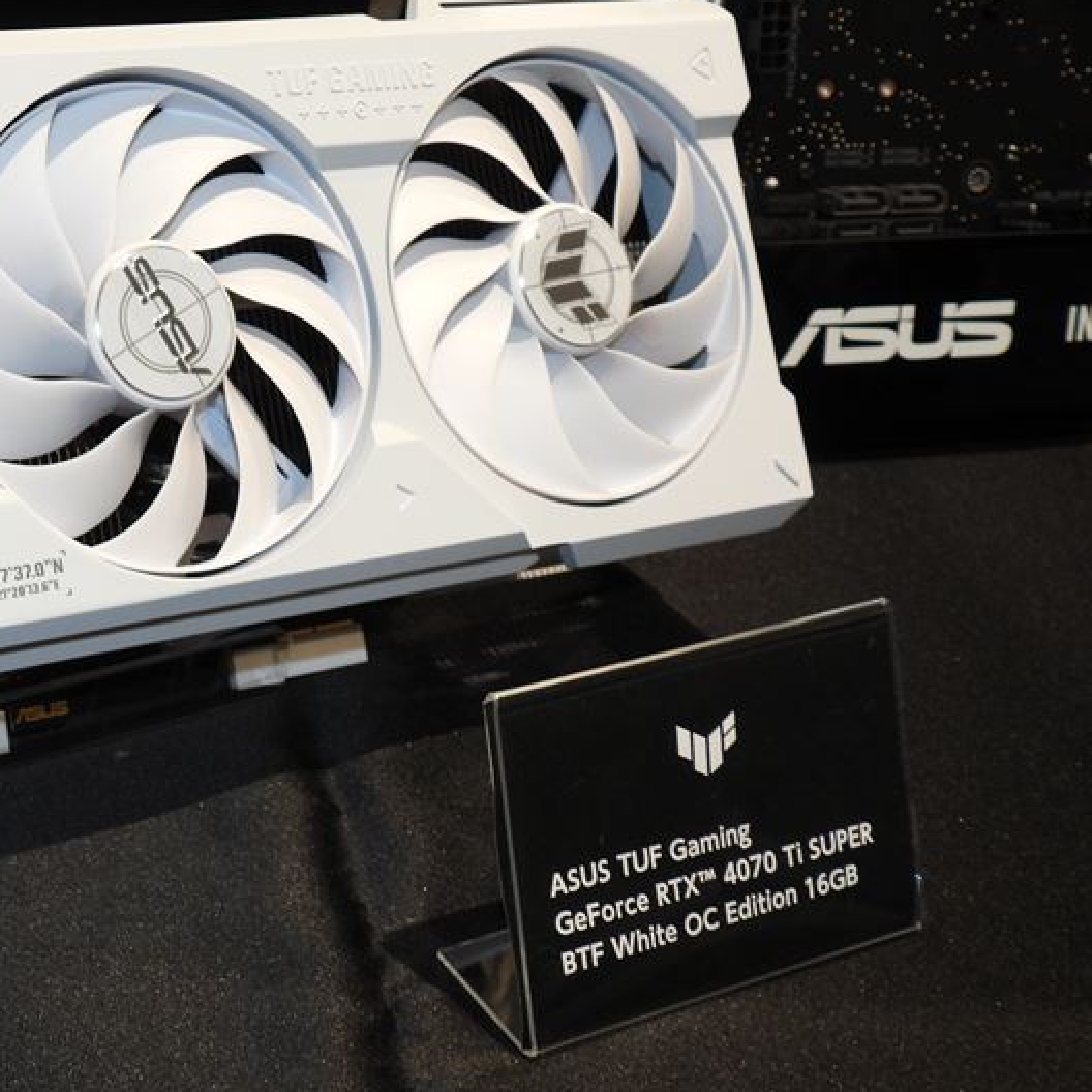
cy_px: 418
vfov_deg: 28.5
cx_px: 50
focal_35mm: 60
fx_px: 2141
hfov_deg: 27.3
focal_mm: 6.2
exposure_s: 1/50
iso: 100
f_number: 3.2
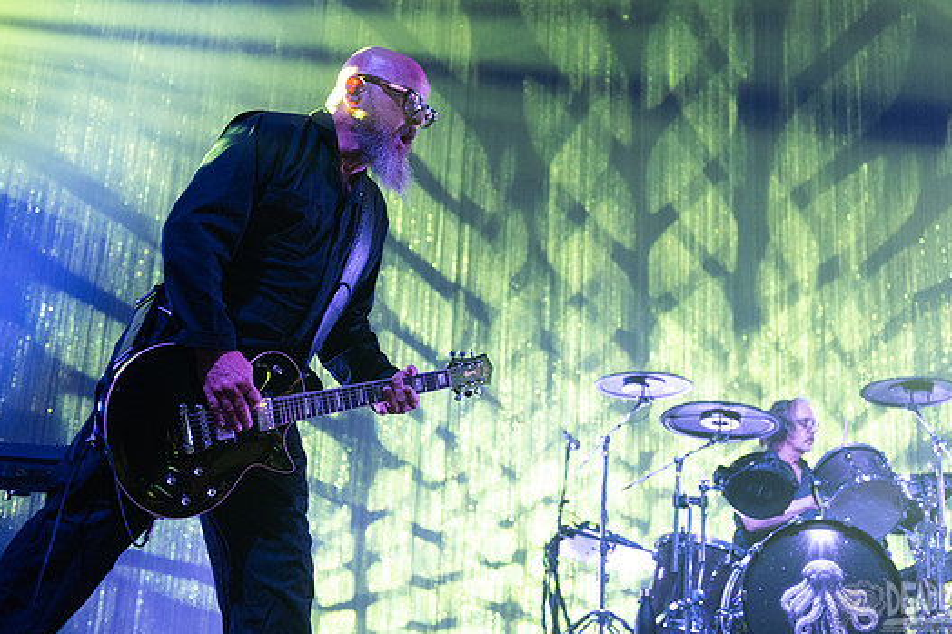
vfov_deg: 22.9
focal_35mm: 59
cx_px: 571
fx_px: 1560
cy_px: 255
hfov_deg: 33.8
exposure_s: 1/200
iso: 2500
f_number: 3.2
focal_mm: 48
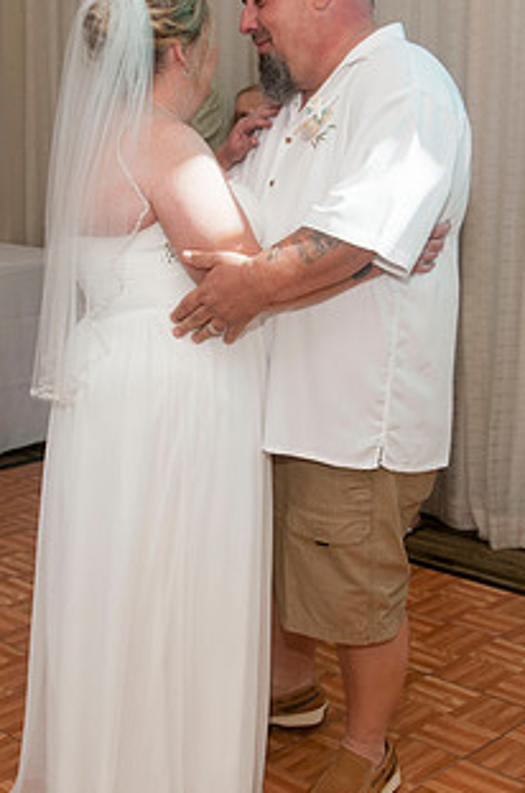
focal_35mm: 63
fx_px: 1384
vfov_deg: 31.9
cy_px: 362
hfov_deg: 21.5
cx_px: 231
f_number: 5.6
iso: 400
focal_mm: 29
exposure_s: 1/50
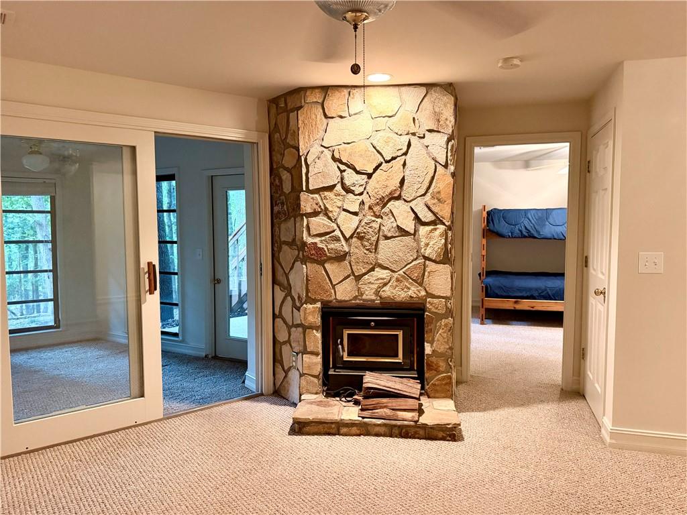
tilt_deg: -4.1
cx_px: 344
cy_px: 258
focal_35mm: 24
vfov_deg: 56.8
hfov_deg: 71.6
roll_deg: -0.4
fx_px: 476
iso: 640
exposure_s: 1/40
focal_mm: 6.76
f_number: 1.78
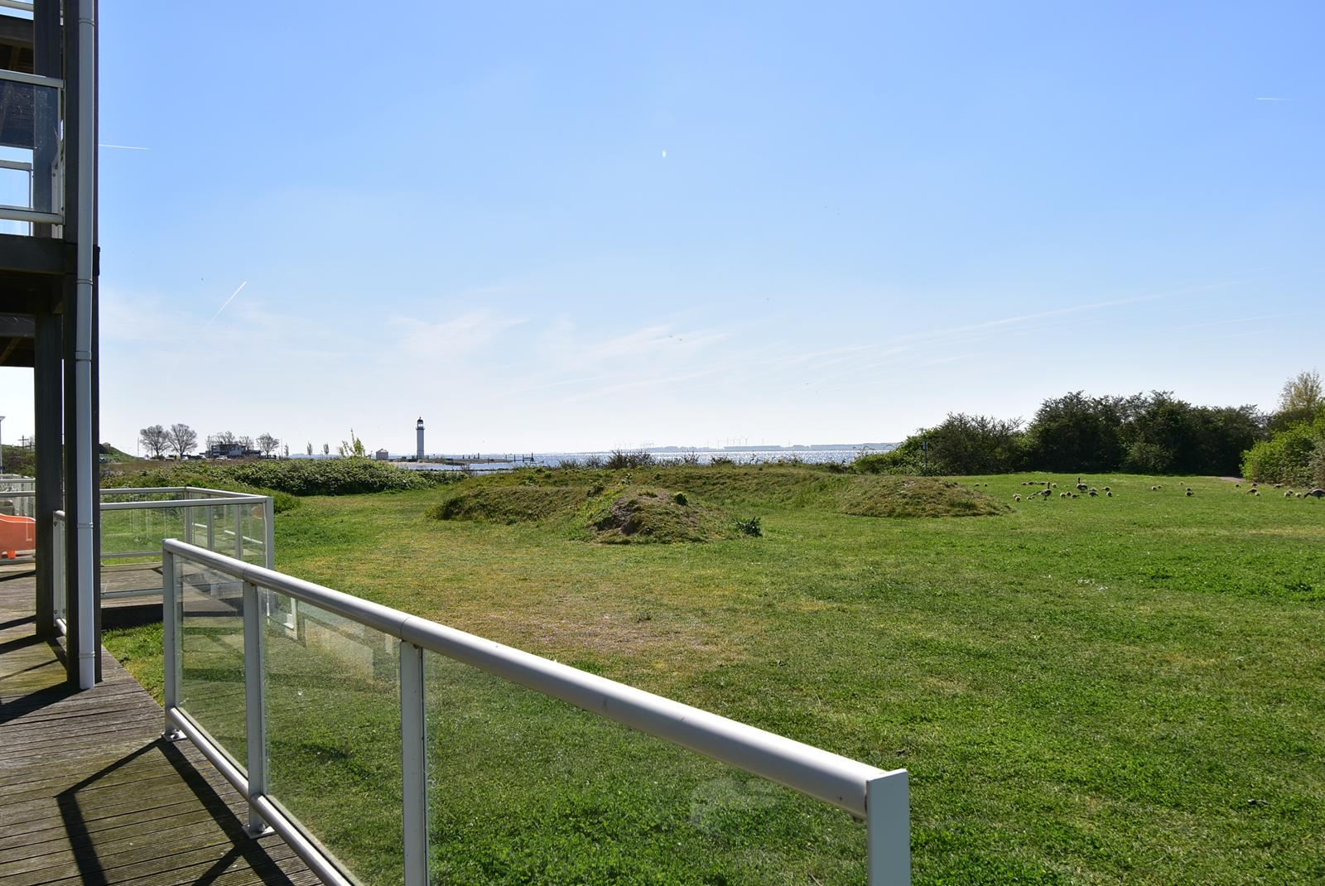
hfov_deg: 61.9
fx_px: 1105
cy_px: 443
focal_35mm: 30
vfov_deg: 43.7
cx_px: 662
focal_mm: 20
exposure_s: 1/320
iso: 100
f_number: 9
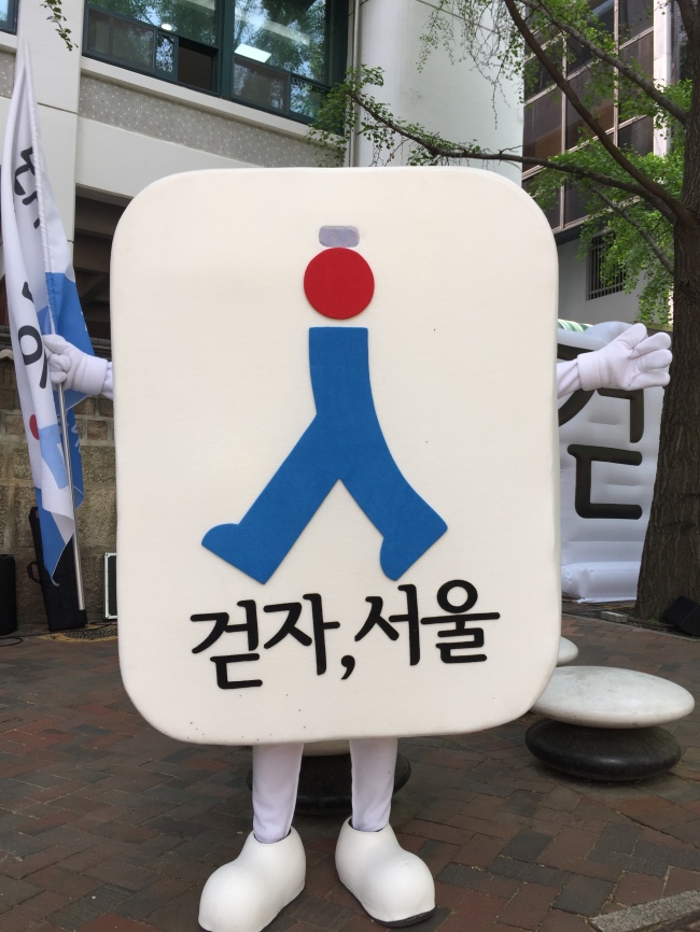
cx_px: 350
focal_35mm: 29
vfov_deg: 61.6
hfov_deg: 48.2
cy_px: 466
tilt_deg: +3.9
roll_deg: -0.4
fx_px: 782
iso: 32
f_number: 2.2
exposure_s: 1/250
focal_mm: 4.15
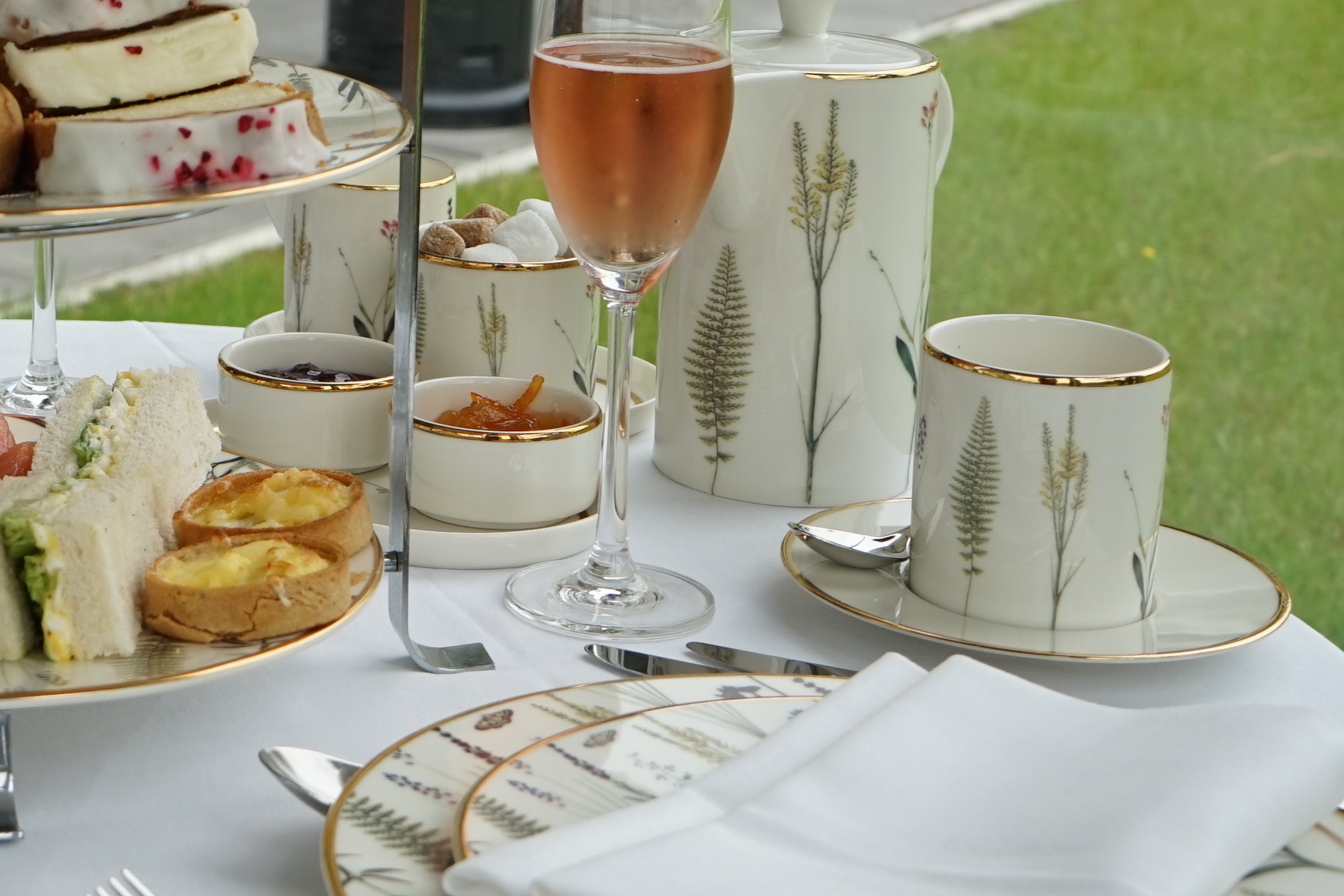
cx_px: -123
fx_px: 3136
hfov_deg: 22.8
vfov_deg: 16.1
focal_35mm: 84
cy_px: 110
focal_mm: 30
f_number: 6.3
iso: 100
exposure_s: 1/80
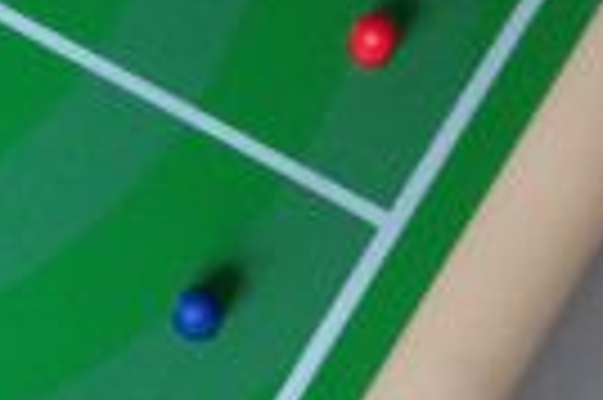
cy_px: 202
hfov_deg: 12.8
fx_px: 2576
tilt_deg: -64.0
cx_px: -225
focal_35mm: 154
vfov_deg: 8.9
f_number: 2.4
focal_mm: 4.12
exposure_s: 1/20
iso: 200
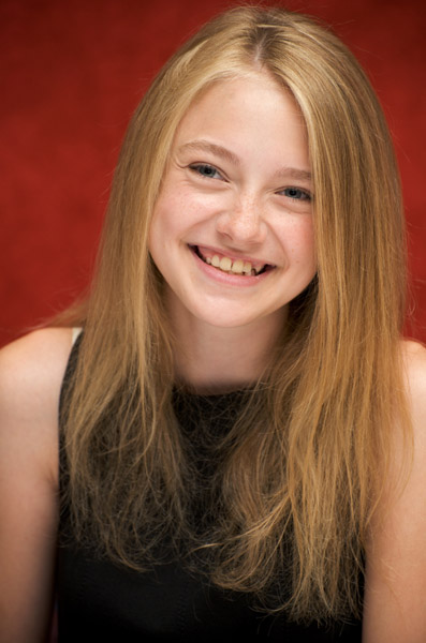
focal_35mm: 155
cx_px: 213
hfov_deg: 8.8
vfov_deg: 13.3
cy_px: 322
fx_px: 2765
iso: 500
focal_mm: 155
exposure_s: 1/80
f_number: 6.3
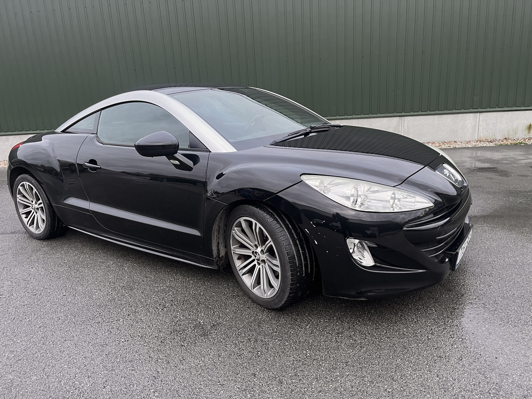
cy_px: 200
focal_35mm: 26
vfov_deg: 53.1
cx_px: 266
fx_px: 400
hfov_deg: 67.3
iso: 160
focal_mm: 5.1
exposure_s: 1/60
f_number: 1.6
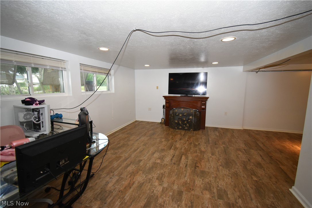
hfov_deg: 100.4
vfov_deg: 77.3
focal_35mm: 15
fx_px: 130
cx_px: 156
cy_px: 104
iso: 900
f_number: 4.5
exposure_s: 1/125
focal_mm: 10
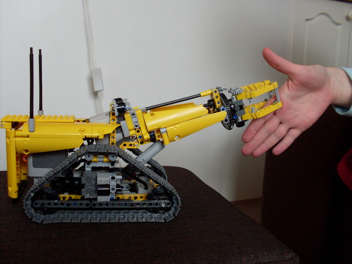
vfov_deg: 37.7
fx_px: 386
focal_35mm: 38
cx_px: 176
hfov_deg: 49.0
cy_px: 132
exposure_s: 1/15
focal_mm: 6.3
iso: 200
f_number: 2.8
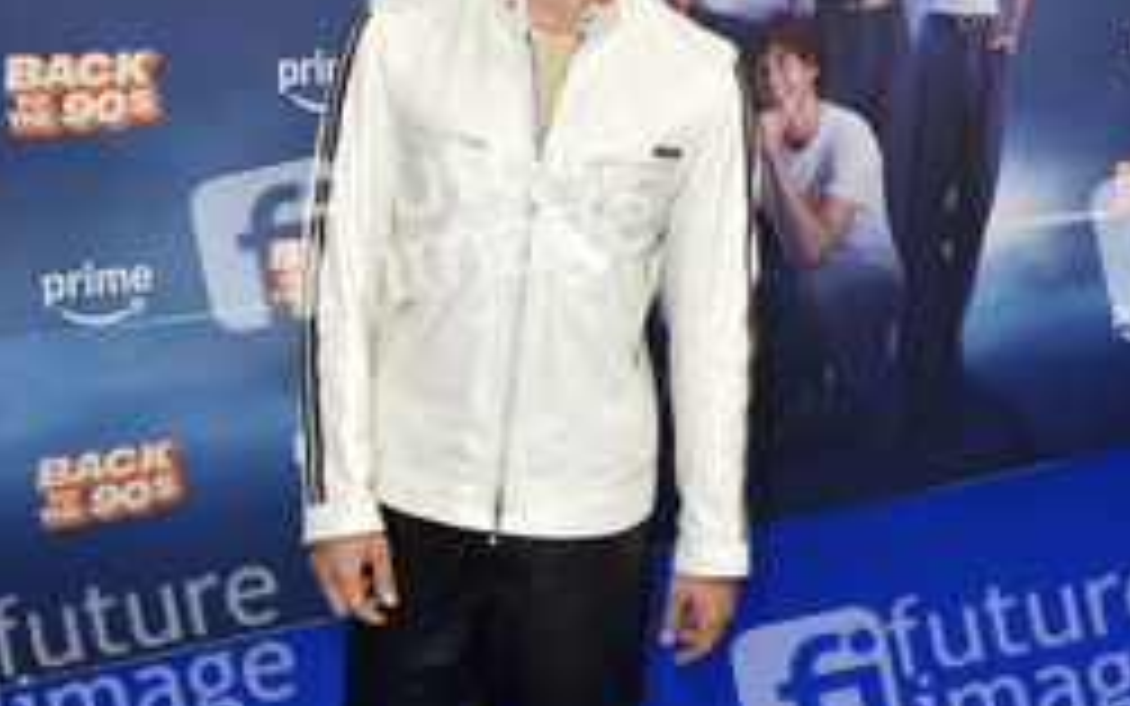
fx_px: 1448
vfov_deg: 27.3
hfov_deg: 42.6
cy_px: 450
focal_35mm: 47
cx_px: 554
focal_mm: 29
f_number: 6.3
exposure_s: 1/200
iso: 800
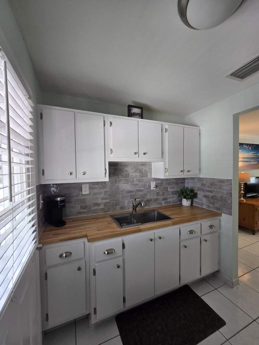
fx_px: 130
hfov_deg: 89.9
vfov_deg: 106.2
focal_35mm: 13
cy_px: 172
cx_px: 130
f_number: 2.2
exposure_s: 1/60
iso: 125
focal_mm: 2.2
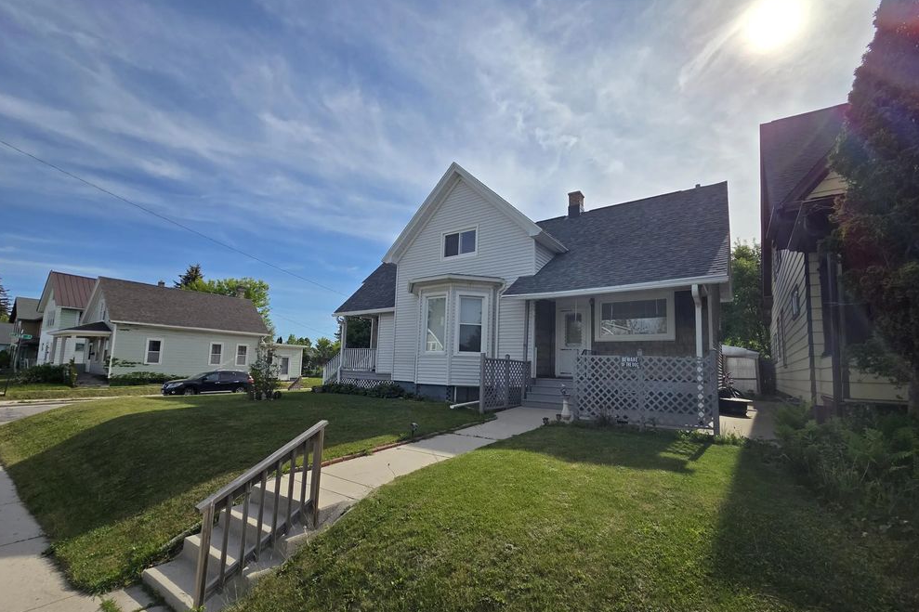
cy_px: 335
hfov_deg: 104.3
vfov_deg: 81.0
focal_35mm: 14
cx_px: 466
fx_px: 357
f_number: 2.2
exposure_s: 1/4131
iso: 50
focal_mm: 2.2
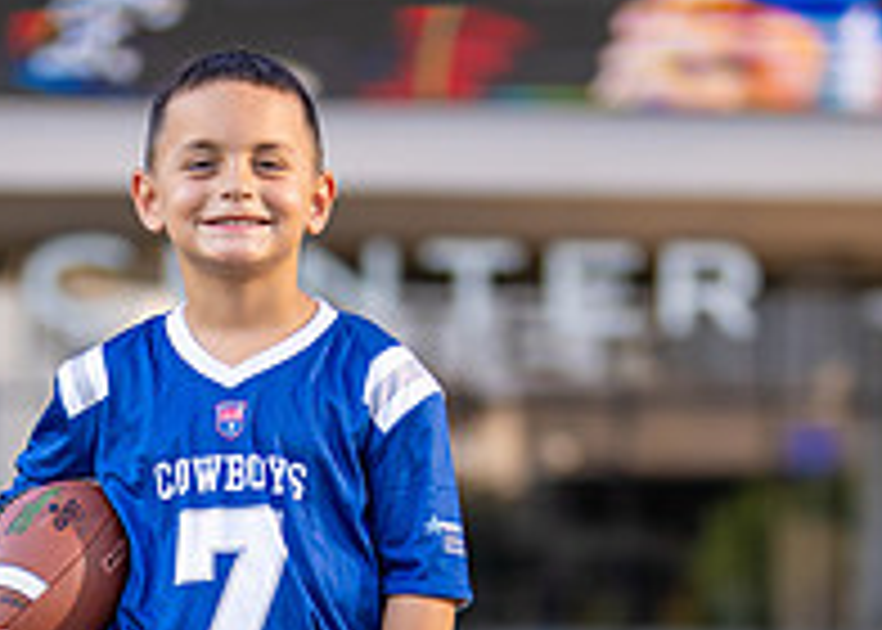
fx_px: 4985
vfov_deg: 7.2
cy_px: 783
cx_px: 357
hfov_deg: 10.1
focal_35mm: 199
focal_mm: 50
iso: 125
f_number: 1.2
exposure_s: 1/4000
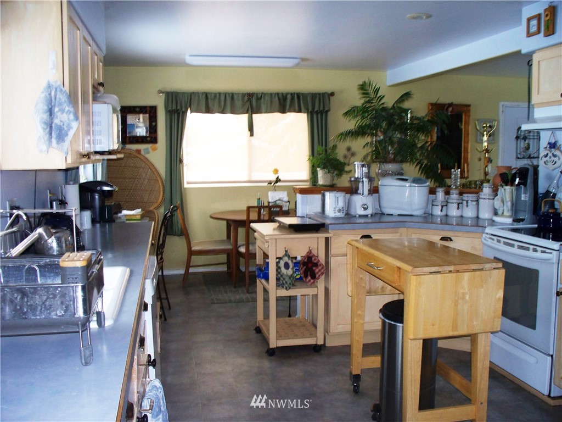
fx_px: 584
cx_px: 281
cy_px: 211
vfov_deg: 39.7
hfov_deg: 51.4
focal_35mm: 36
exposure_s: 1/30
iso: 200
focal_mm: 7.54
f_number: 2.8
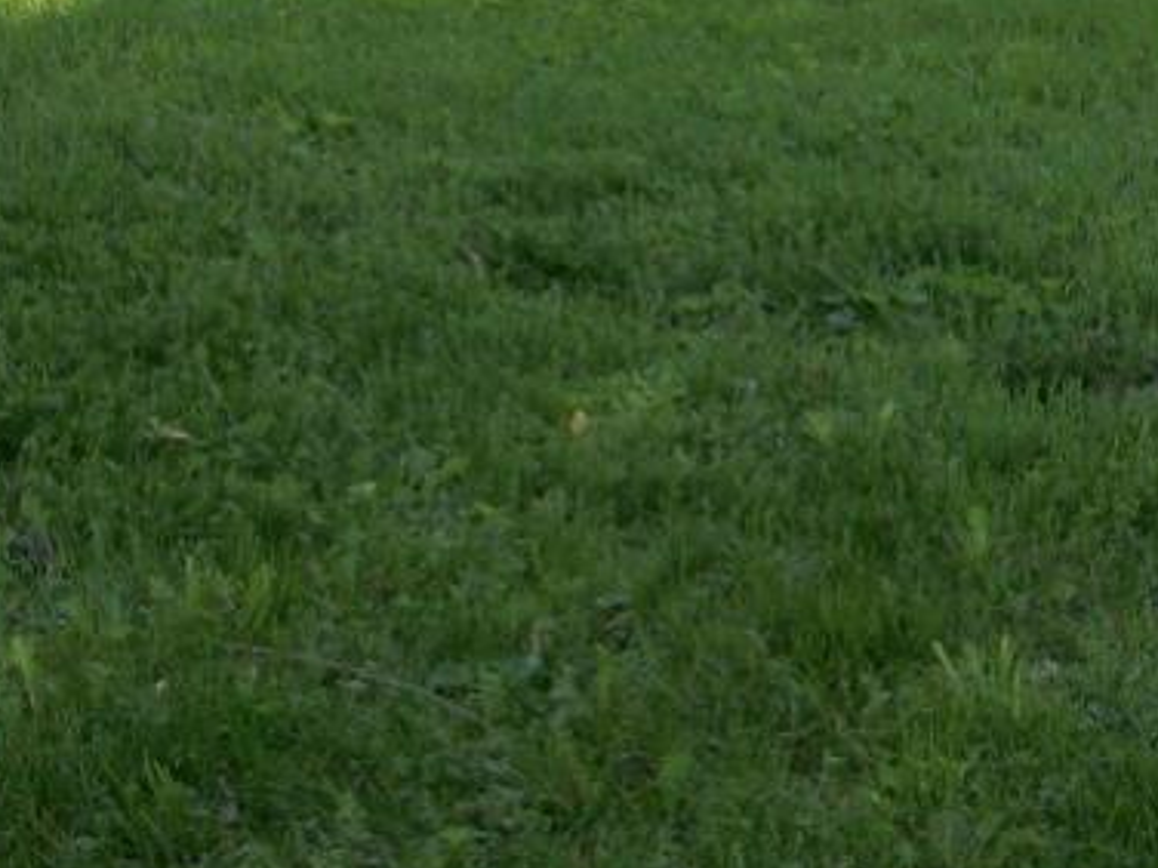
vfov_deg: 10.8
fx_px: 4483
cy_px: -240
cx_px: 1140
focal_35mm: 134
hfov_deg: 14.5
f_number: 3.1
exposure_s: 1/250
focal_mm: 6.3
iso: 80
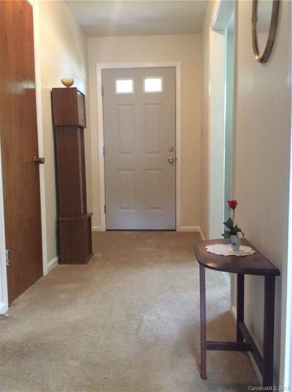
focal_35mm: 32
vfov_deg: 56.9
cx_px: 146
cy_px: 196
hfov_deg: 44.0
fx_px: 361
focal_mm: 3.3
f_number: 2.4
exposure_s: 1/24
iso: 160
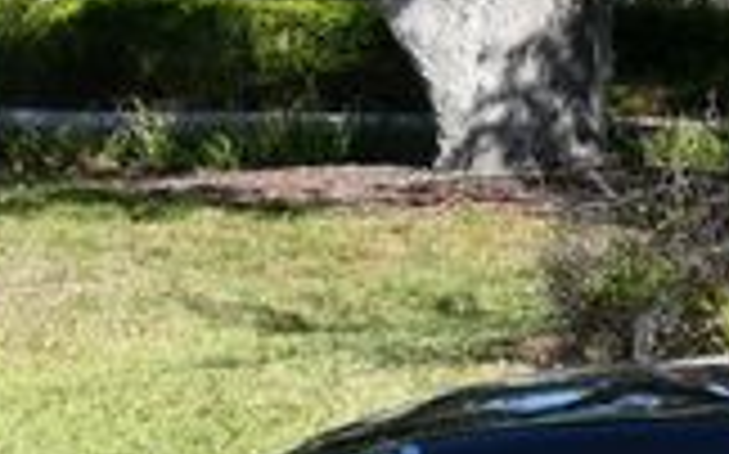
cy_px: 324
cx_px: 1300
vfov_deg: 5.8
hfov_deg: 8.9
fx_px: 4487
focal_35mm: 226
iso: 140
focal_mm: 28
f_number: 8
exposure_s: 1/250
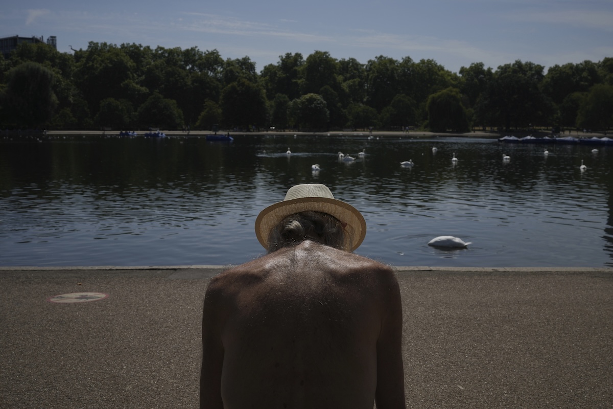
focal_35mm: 35
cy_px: 204
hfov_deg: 54.4
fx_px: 596
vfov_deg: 37.9
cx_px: 306
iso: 100
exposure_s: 1/1250
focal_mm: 35
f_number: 9
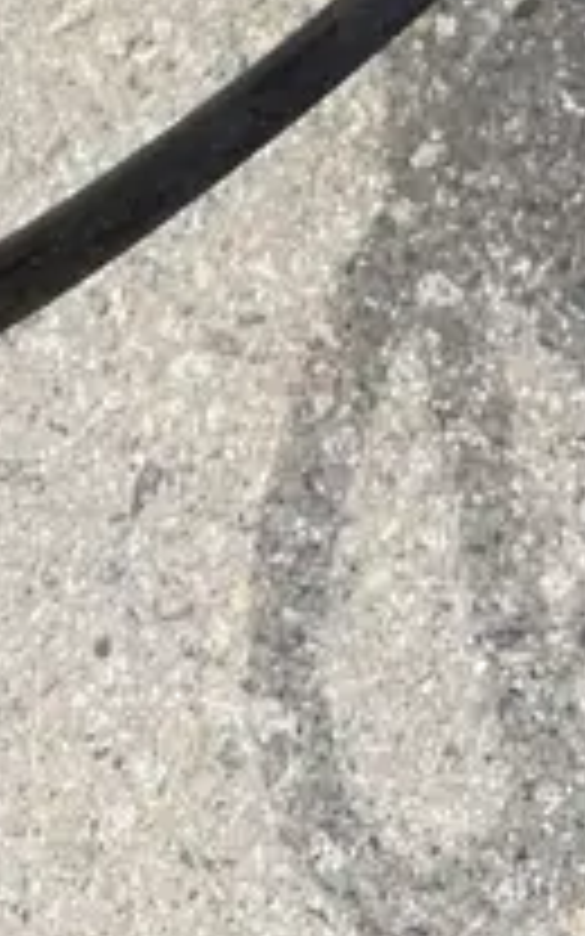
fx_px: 2474
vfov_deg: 17.7
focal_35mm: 97
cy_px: -691
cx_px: 405
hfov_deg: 13.5
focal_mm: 5.1
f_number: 1.6
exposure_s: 1/1186
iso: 50
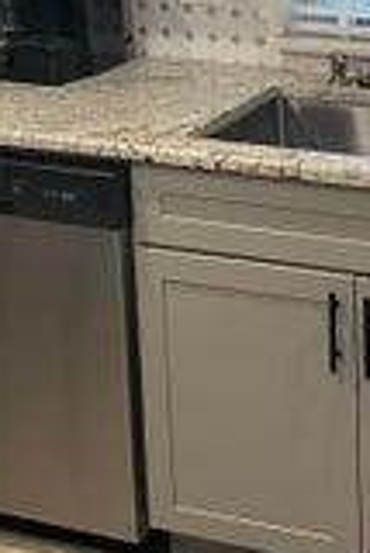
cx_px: 318
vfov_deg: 18.8
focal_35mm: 108
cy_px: 135
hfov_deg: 12.6
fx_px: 1661
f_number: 1.6
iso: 80
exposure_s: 1/60
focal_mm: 4.2
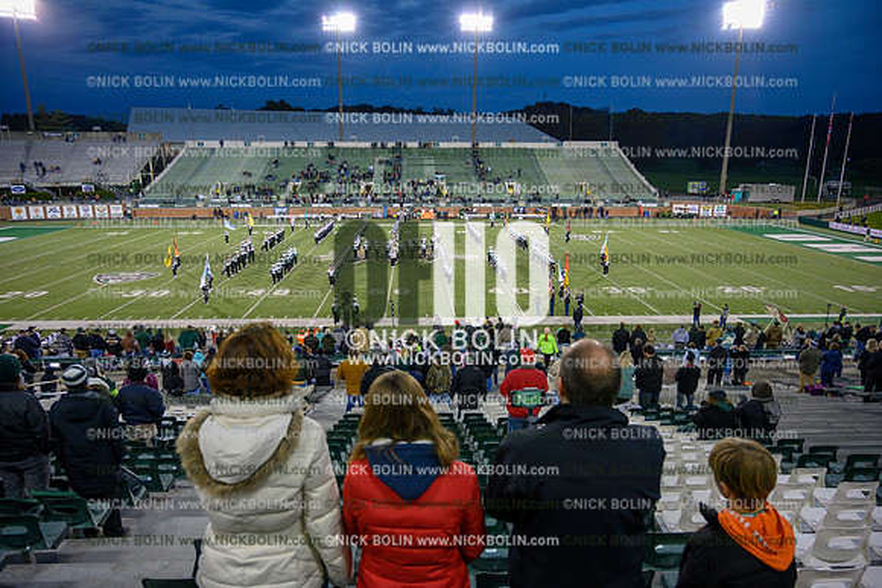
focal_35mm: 24
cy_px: 294
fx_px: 588
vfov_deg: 53.2
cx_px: 441
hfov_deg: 73.7
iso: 2000
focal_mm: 24
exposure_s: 1/250
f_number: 4
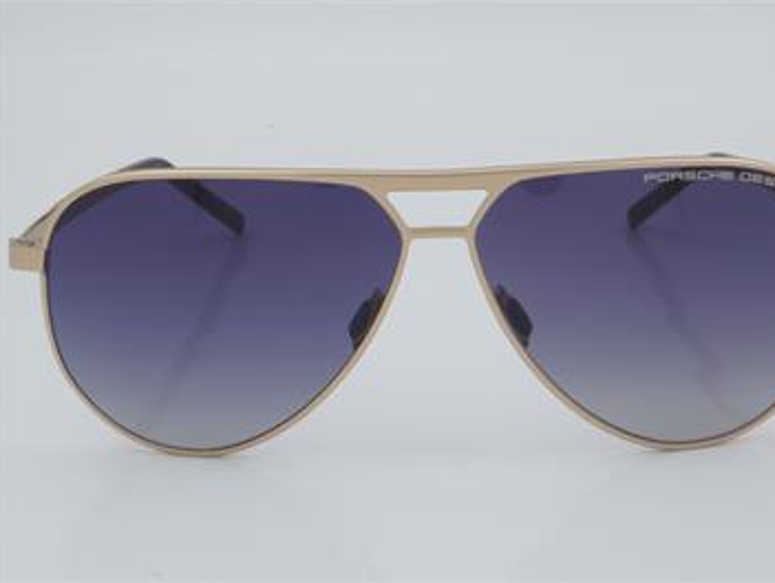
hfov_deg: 23.8
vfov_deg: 18.0
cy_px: 292
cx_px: 433
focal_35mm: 82
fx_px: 1838
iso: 100
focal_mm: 50
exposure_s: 1/3
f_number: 32
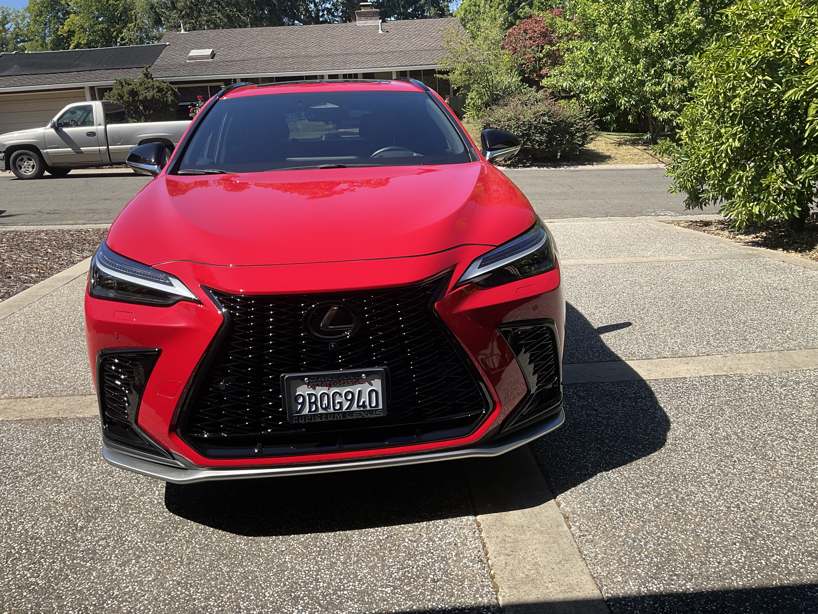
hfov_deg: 61.7
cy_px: 307
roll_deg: +2.7
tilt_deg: -17.7
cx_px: 409
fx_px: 685
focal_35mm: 29
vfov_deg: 48.2
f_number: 1.8
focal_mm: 3
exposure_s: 1/1168
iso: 16
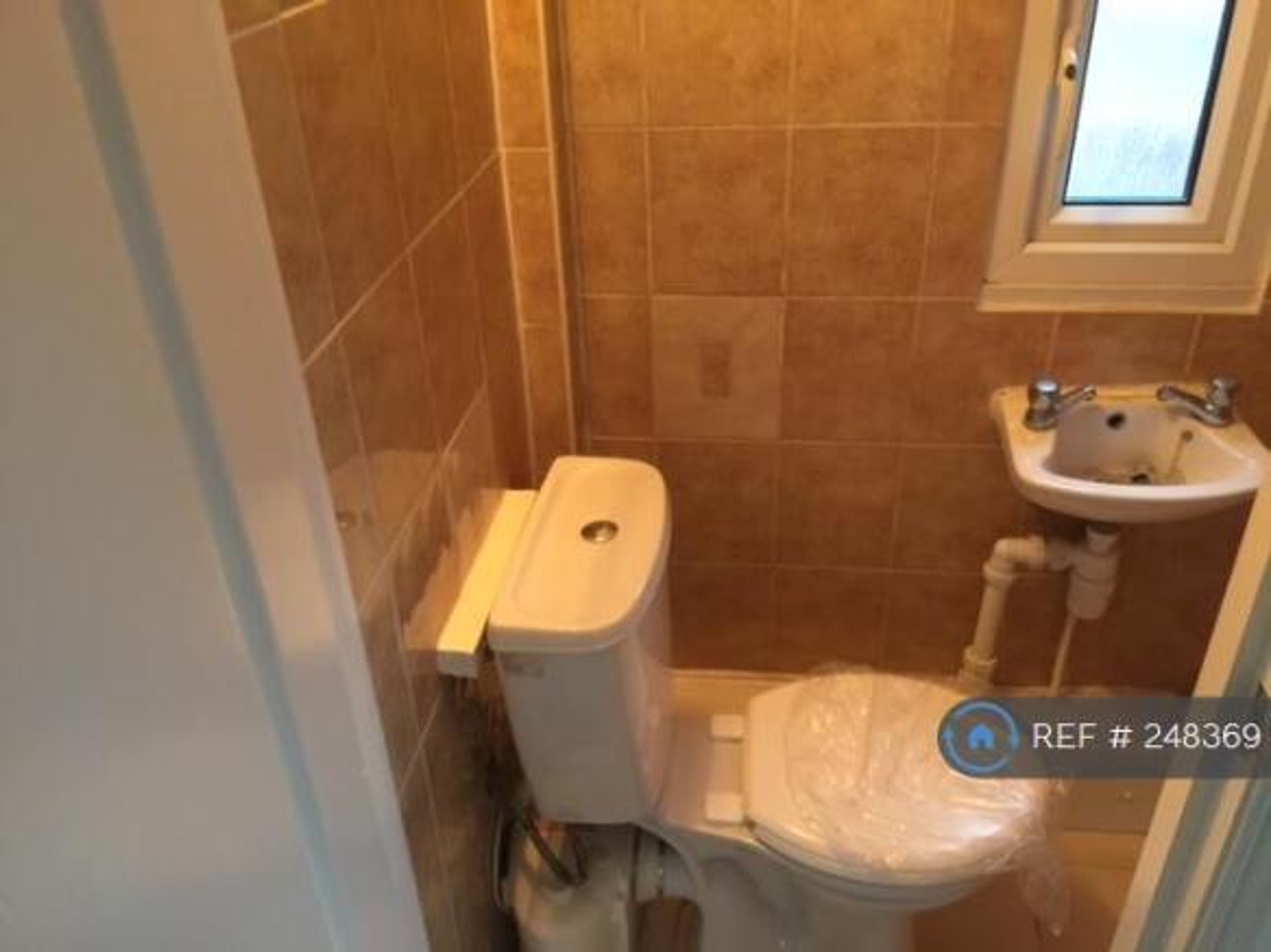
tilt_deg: -27.7
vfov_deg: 48.2
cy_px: 476
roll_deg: +0.9
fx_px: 1065
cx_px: 636
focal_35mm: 29
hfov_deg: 61.7
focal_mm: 4.15
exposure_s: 1/10
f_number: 2.2
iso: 100
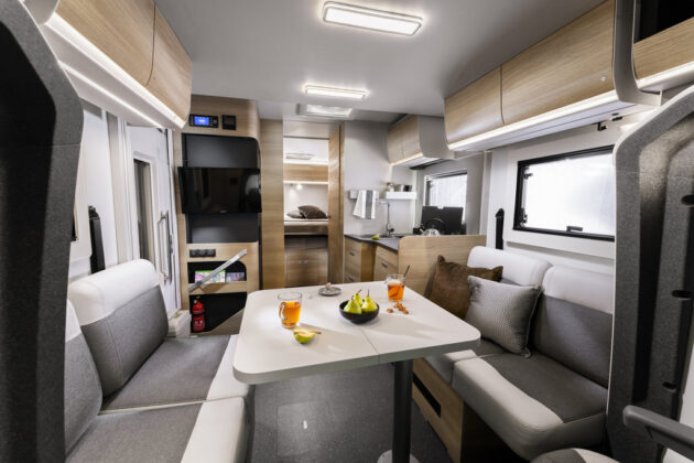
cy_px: 232
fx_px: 270
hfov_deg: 104.3
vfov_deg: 81.2
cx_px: 347
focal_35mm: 14
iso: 400
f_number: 8
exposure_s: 1/20
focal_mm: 14
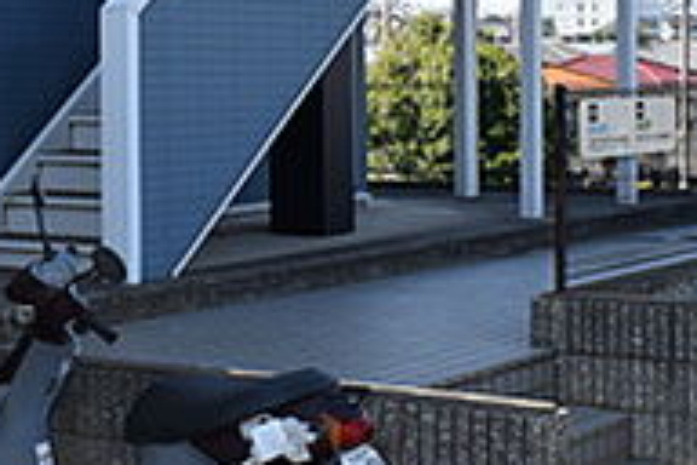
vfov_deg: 15.1
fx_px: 1742
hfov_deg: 22.5
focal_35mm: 90
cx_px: 243
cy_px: 127
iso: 100
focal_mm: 18
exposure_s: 1/200
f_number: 7.1
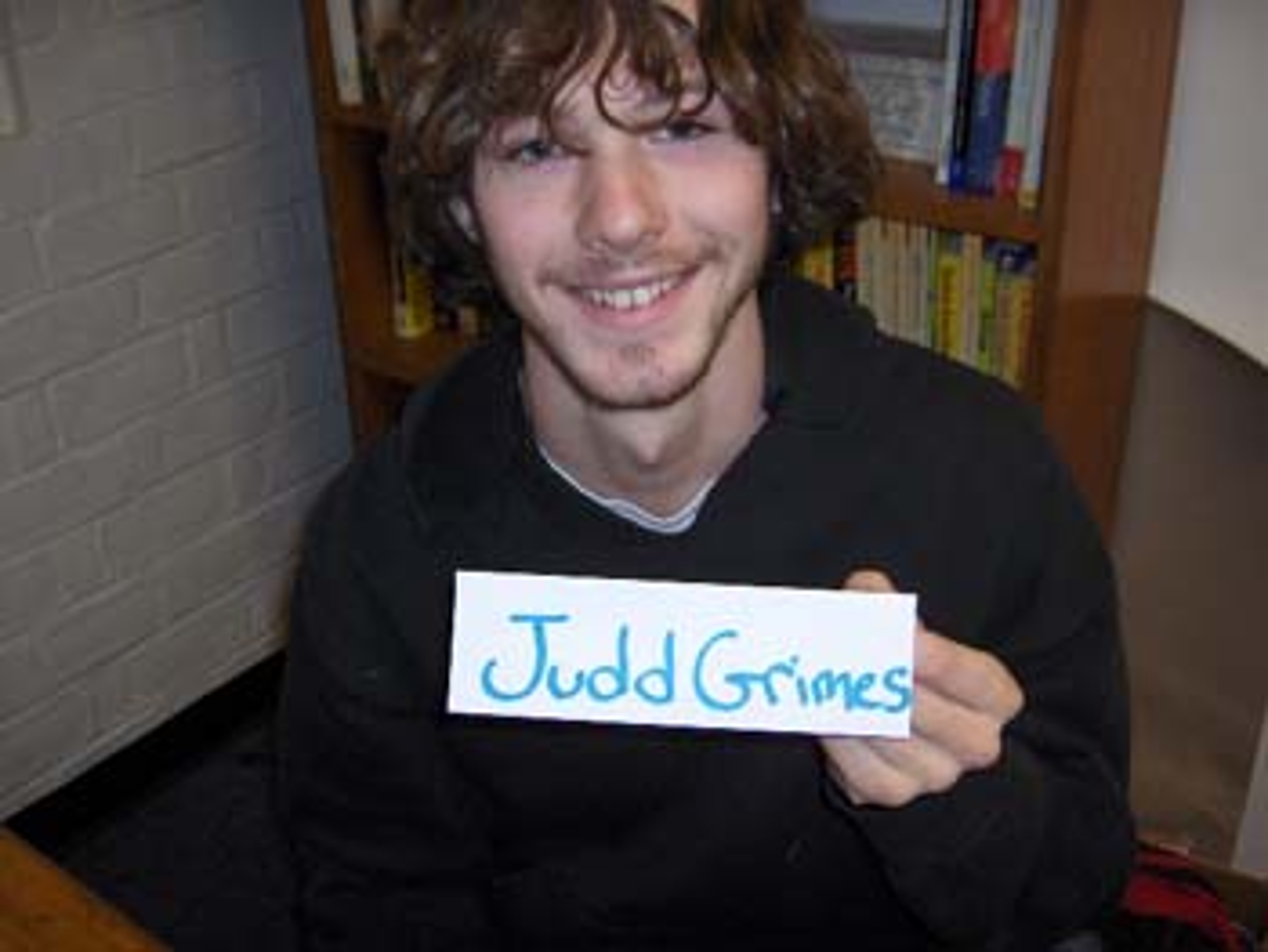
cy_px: 476
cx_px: 634
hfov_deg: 47.8
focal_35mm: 39
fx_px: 1430
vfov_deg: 36.9
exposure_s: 1/60
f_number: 2.8
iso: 100
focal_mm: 8
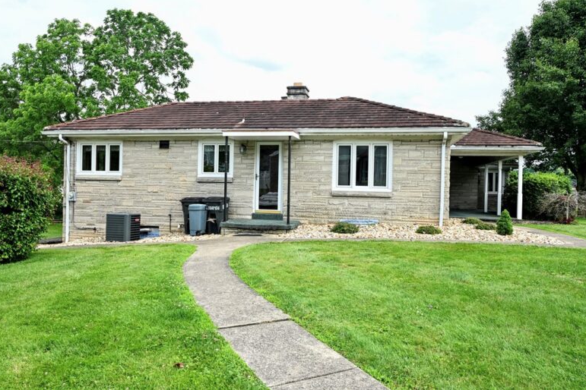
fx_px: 456
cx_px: 287
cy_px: 189
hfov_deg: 65.5
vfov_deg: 46.4
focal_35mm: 28
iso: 100
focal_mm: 18
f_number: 8
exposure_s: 1/80
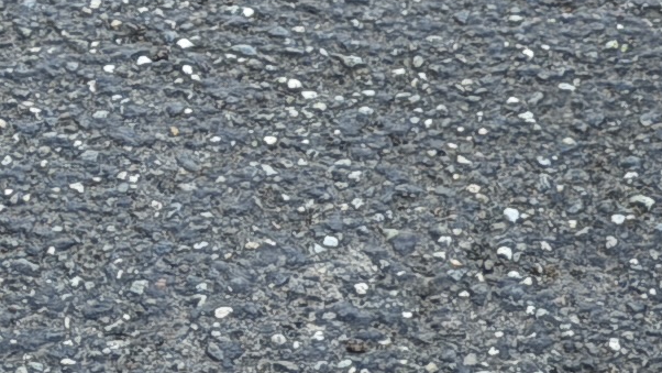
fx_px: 6145
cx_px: 69
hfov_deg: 6.2
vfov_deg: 3.4
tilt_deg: -24.5
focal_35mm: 350
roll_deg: +0.1
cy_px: -842
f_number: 1.78
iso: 50
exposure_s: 1/121
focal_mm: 6.76
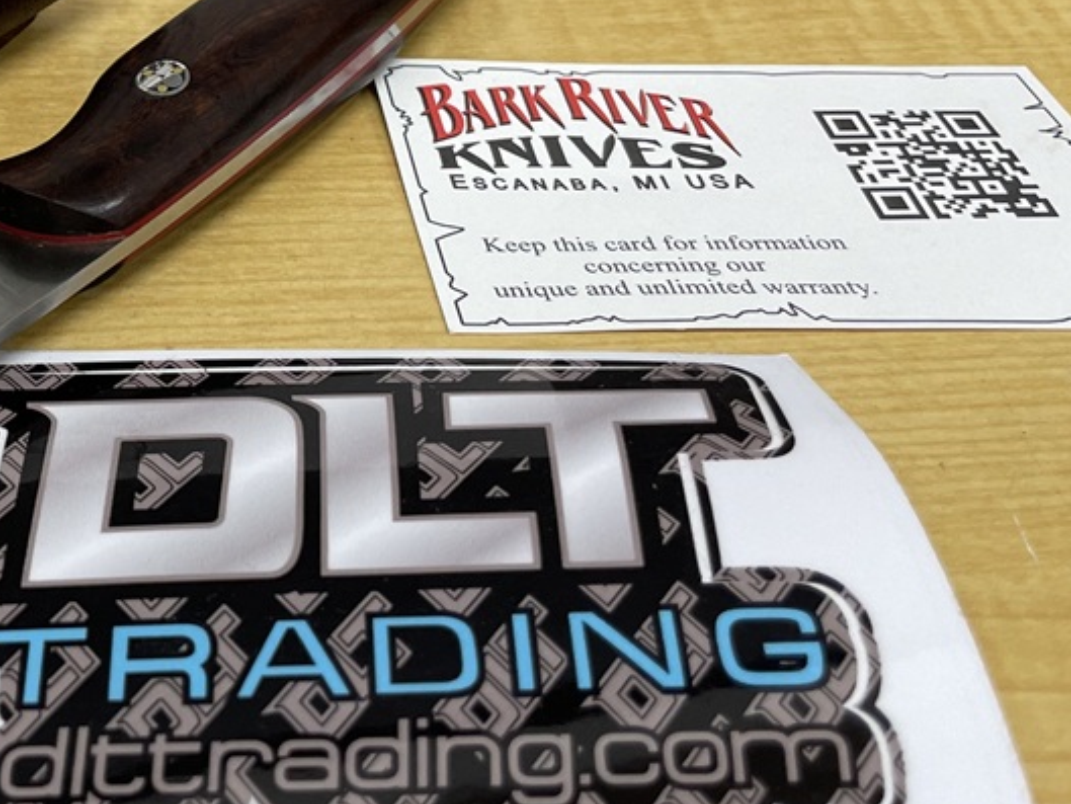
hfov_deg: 30.3
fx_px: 1826
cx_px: -14
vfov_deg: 24.0
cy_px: 45
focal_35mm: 59
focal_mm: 4.2
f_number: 1.6
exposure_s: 1/121
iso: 100
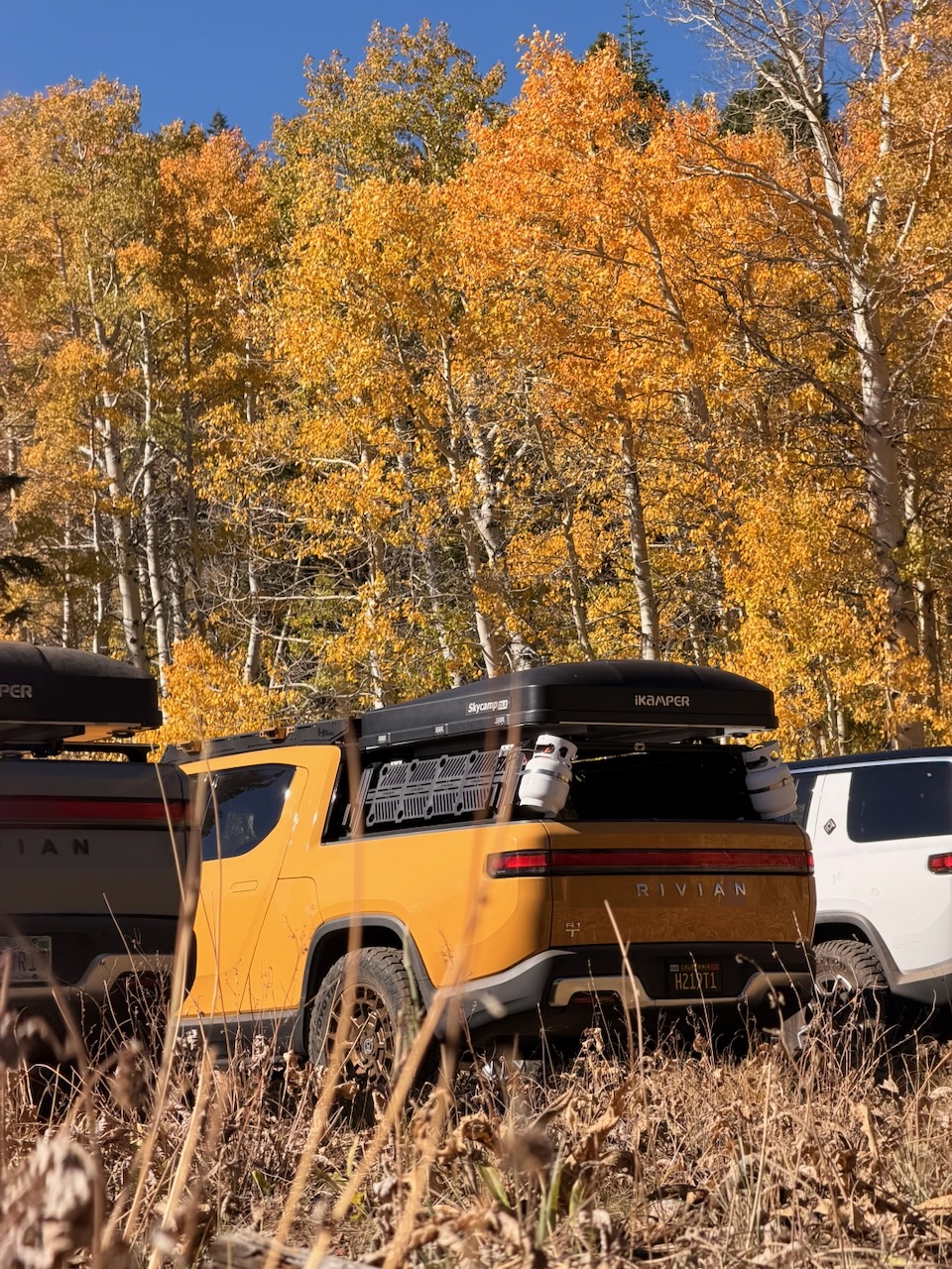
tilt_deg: +8.1
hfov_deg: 14.8
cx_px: 476
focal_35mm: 100
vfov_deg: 19.6
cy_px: 634
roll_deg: +2.6
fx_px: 3667
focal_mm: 16.89
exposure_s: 1/631
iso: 32
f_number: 2.8
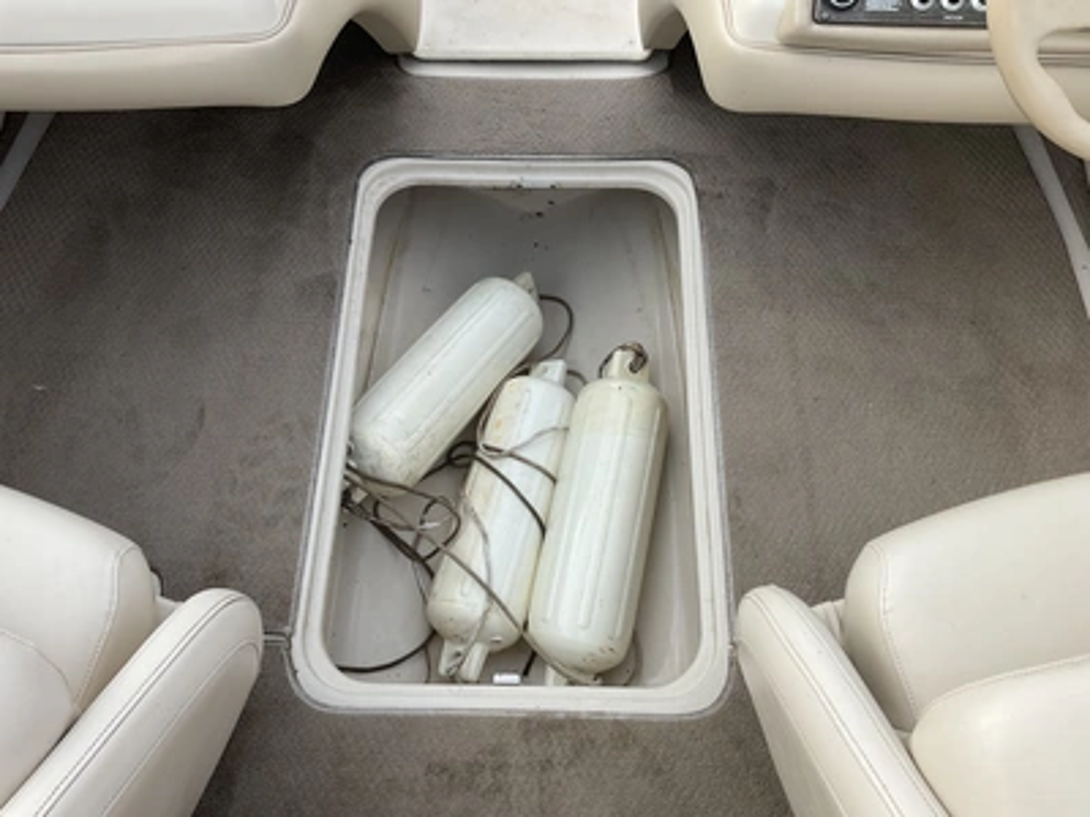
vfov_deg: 48.2
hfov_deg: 61.7
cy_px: 408
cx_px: 545
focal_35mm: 29
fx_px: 913
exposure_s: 1/816
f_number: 1.8
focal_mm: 3
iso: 25
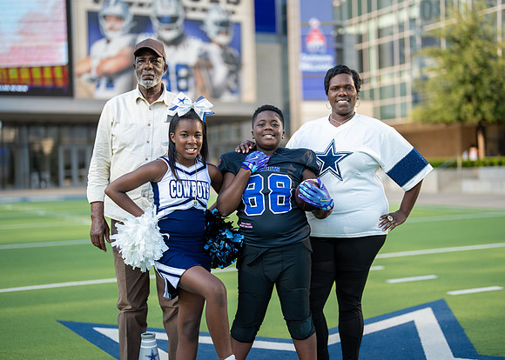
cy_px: 187
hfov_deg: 34.8
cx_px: 258
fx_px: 807
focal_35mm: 56
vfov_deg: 25.2
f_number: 1.2
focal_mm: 50
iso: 100
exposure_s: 1/2000
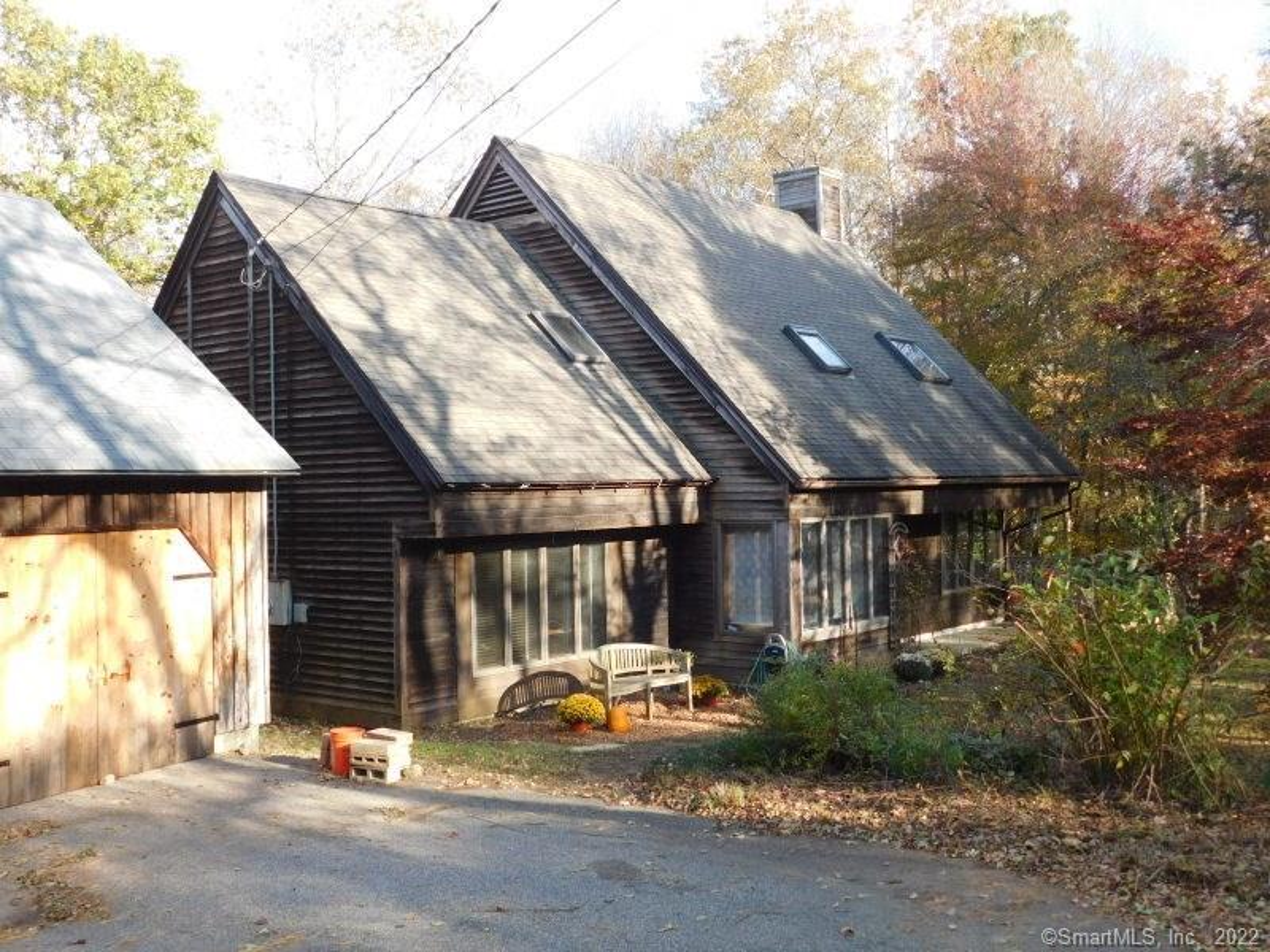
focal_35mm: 36
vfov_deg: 39.7
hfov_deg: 51.4
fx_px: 1321
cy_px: 476
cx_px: 635
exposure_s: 1/200
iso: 125
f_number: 3.5
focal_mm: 6.3
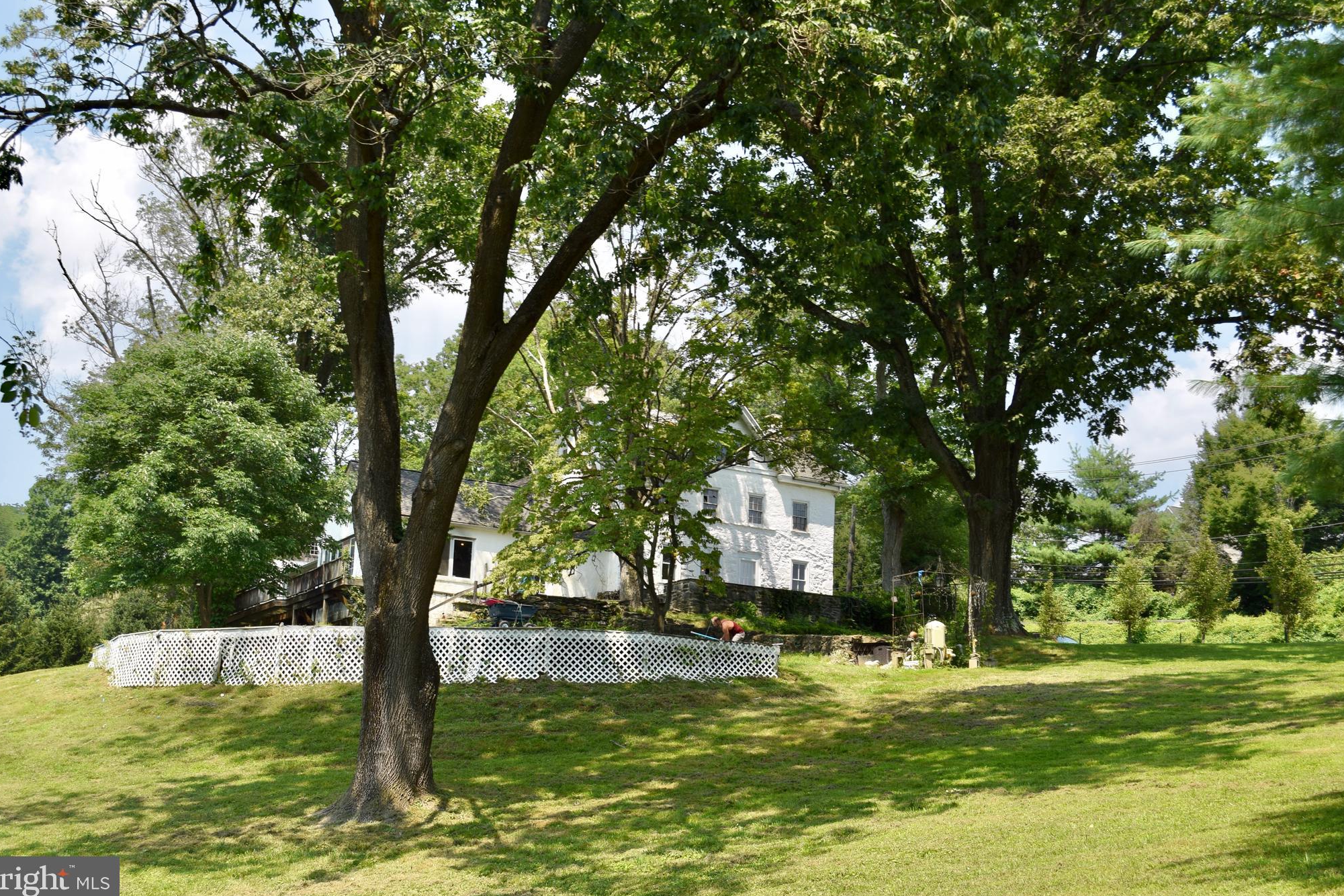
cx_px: 658
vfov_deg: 31.2
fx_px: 1605
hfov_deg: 45.4
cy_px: 447
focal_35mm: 43
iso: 100
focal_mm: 28
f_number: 7.1
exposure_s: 1/200
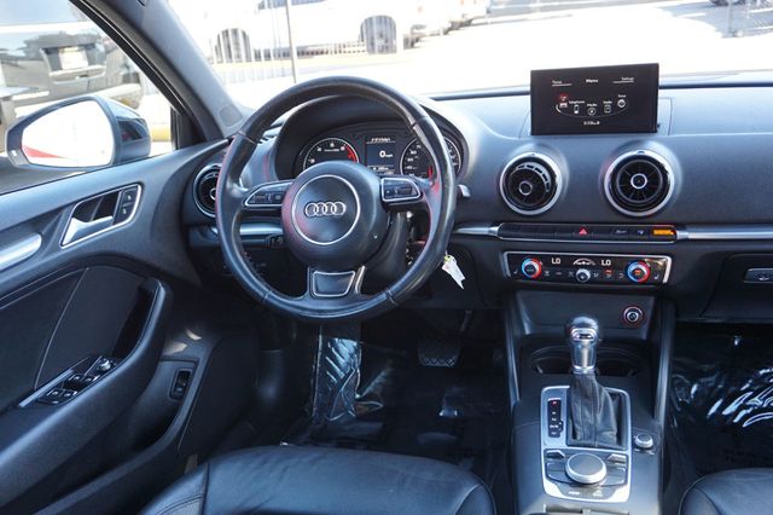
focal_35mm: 32
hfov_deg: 59.5
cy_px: 258
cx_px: 386
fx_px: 676
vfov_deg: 41.7
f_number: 4
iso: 400
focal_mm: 21
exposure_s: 1/60
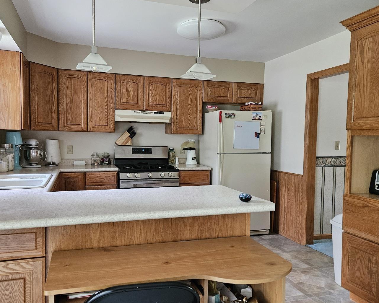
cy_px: 152
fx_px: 314
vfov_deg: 51.5
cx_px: 170
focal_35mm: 28
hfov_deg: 62.1
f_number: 1.8
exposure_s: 1/60.2
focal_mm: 5.4
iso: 640
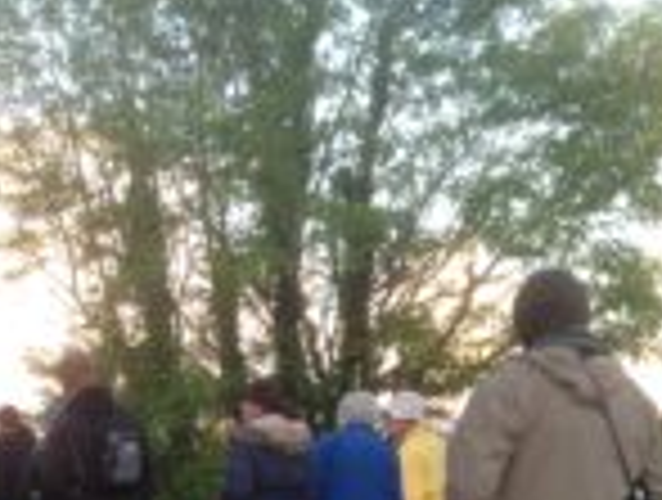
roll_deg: +2.4
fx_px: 1706
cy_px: 619
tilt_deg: -4.7
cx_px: 95
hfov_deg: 21.6
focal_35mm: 89
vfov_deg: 15.9
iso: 50
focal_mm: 4.28
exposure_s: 1/60
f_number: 2.4
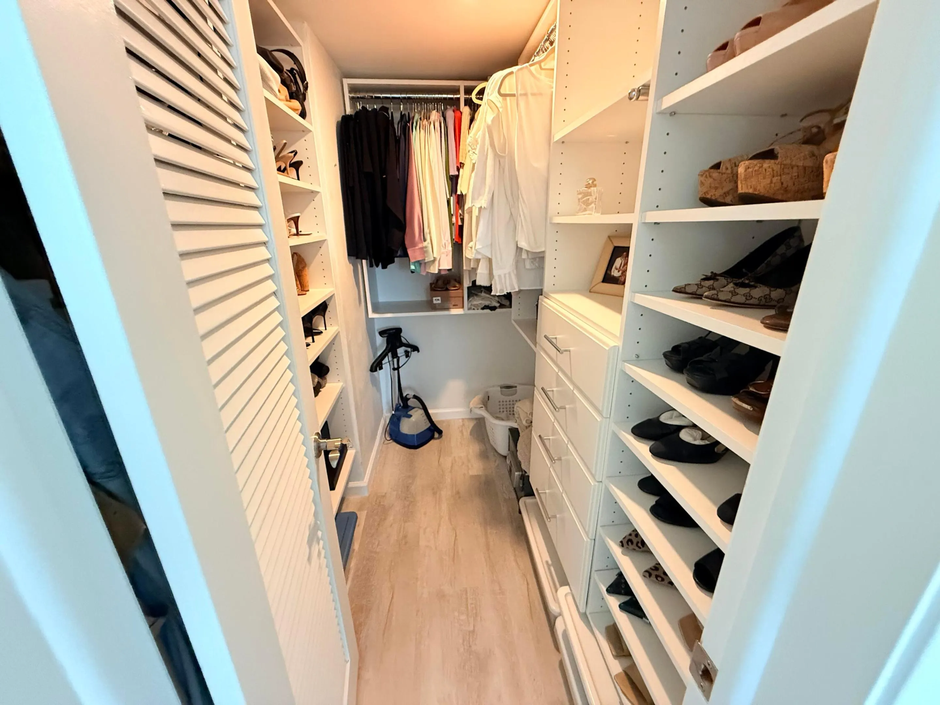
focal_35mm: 14
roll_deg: +0.1
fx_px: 380
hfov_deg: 102.1
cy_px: 352
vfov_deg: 85.7
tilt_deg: -19.9
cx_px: 470
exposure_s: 1/41
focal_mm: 2.22
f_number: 2.2
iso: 500
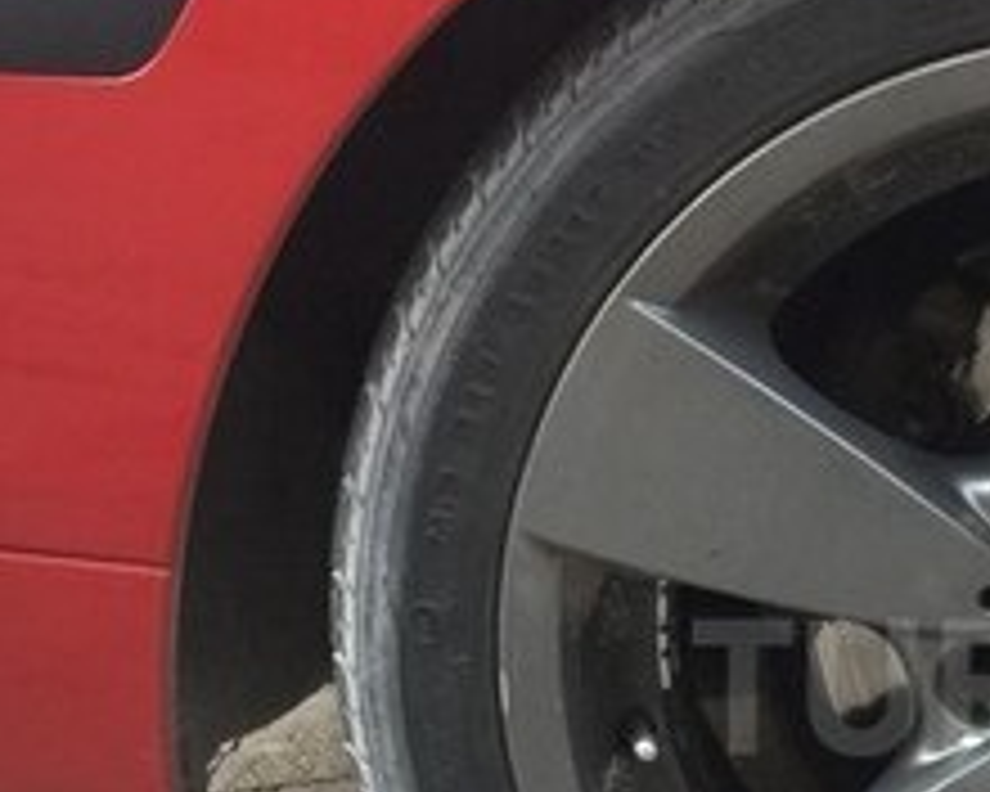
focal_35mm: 85
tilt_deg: -13.6
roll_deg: -0.8
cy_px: 686
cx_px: 1152
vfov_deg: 17.8
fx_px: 2491
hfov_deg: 21.1
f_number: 2.2
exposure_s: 1/17
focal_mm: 4.15
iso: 100
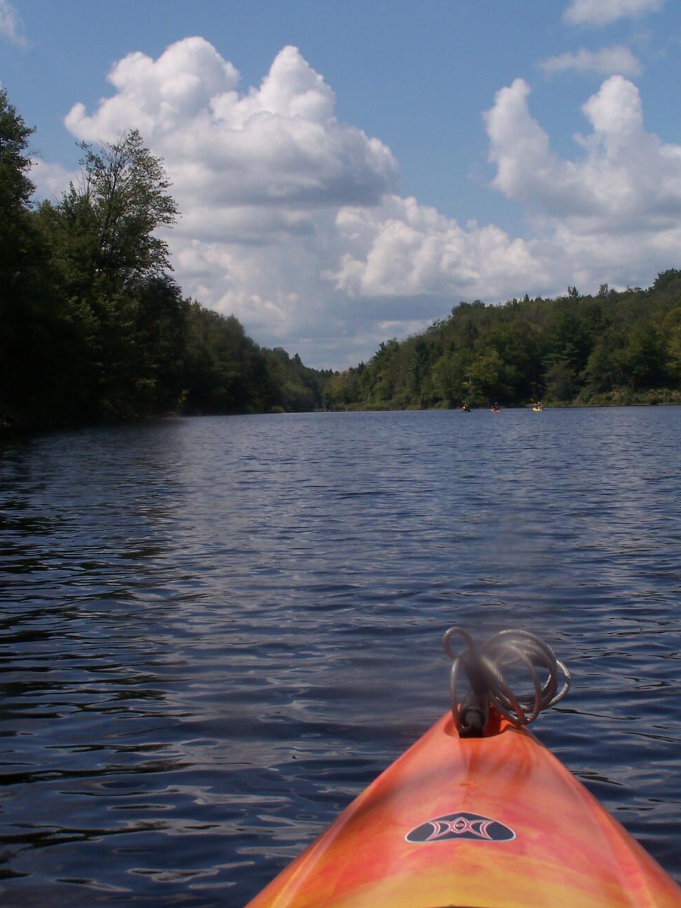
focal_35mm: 67
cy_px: 437
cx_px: 353
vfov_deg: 29.0
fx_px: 1757
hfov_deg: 21.9
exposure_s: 1/800
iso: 80
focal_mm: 10.7
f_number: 6.3
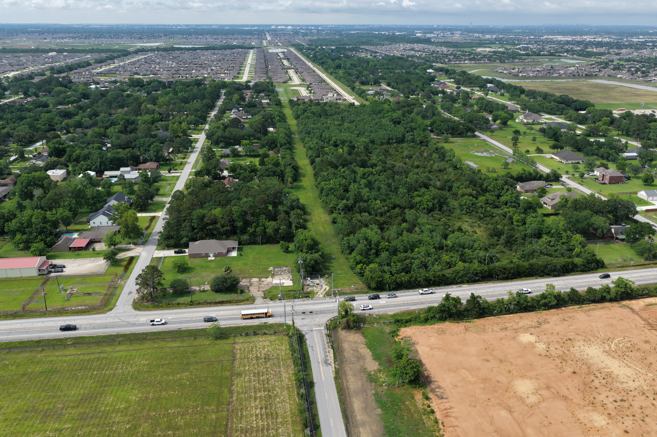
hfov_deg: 65.5
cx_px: 328
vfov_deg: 46.4
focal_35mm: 28
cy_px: 218
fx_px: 511
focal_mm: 14.45
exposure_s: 1/1250
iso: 125
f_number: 2.8
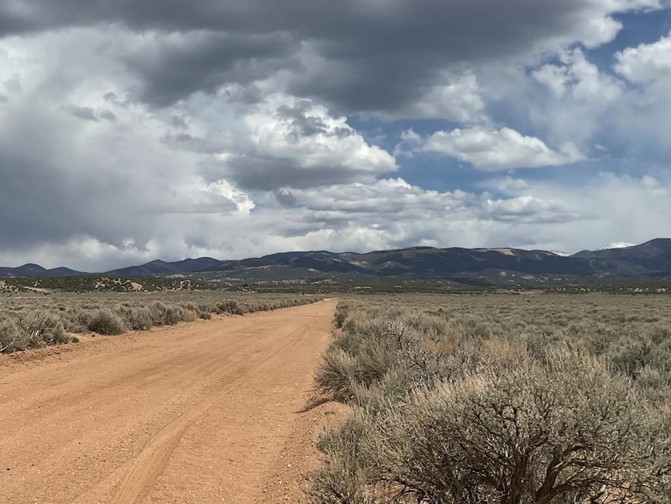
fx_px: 892
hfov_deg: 40.1
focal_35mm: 46
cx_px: 168
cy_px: 214
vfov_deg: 31.5
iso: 16
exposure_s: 1/4785
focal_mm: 3
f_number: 1.8
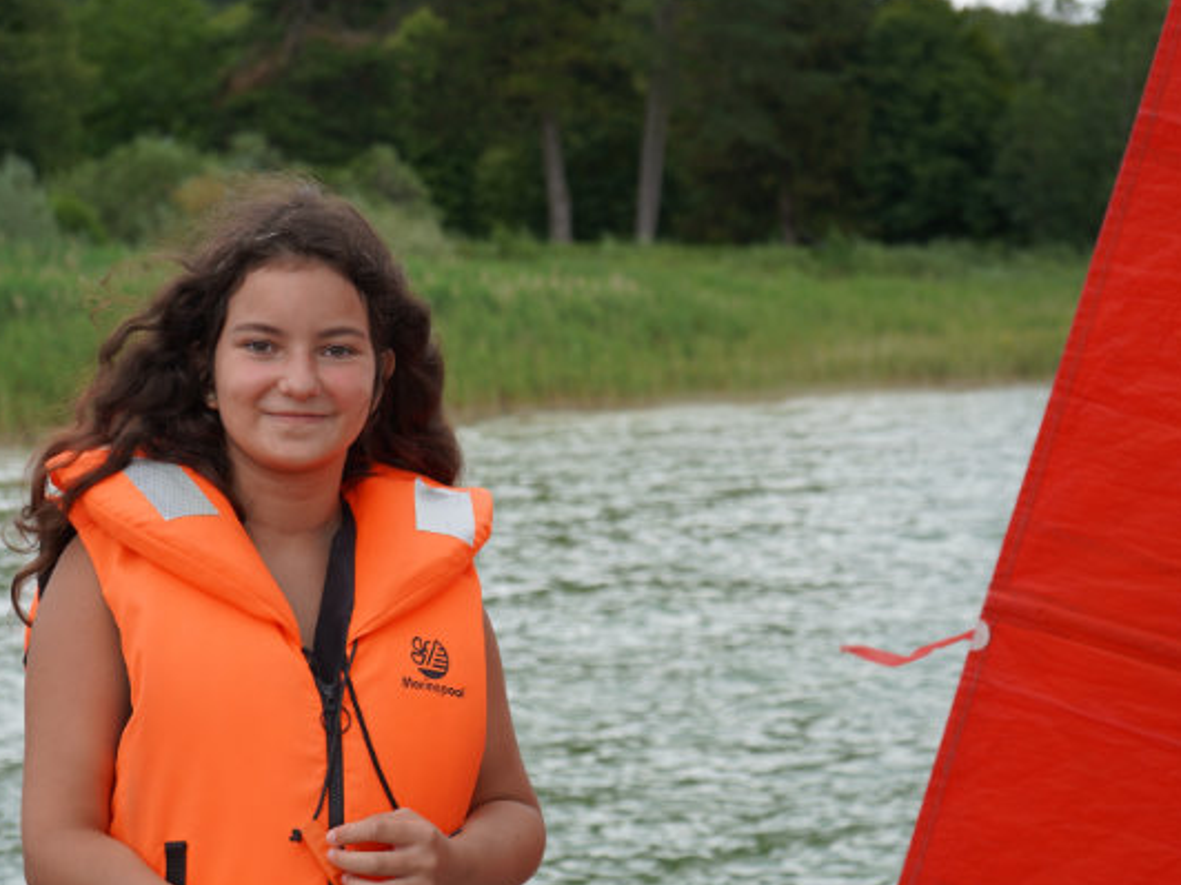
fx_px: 2218
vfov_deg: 22.6
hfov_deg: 29.8
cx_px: 502
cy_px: 527
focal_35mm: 65
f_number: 4.5
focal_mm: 45
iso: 100
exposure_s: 1/200
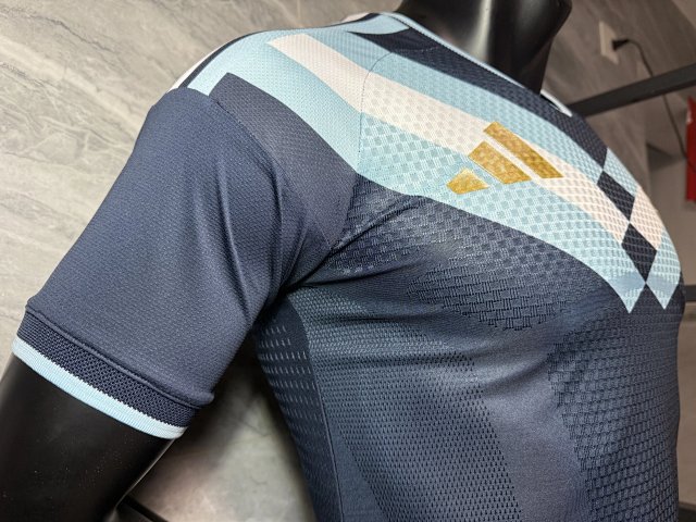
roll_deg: +2.3
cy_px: 261
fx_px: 483
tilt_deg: +5.5
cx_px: 348
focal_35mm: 24
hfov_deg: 71.6
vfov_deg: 56.8
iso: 200
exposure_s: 1/100
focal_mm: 6.76
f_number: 1.78
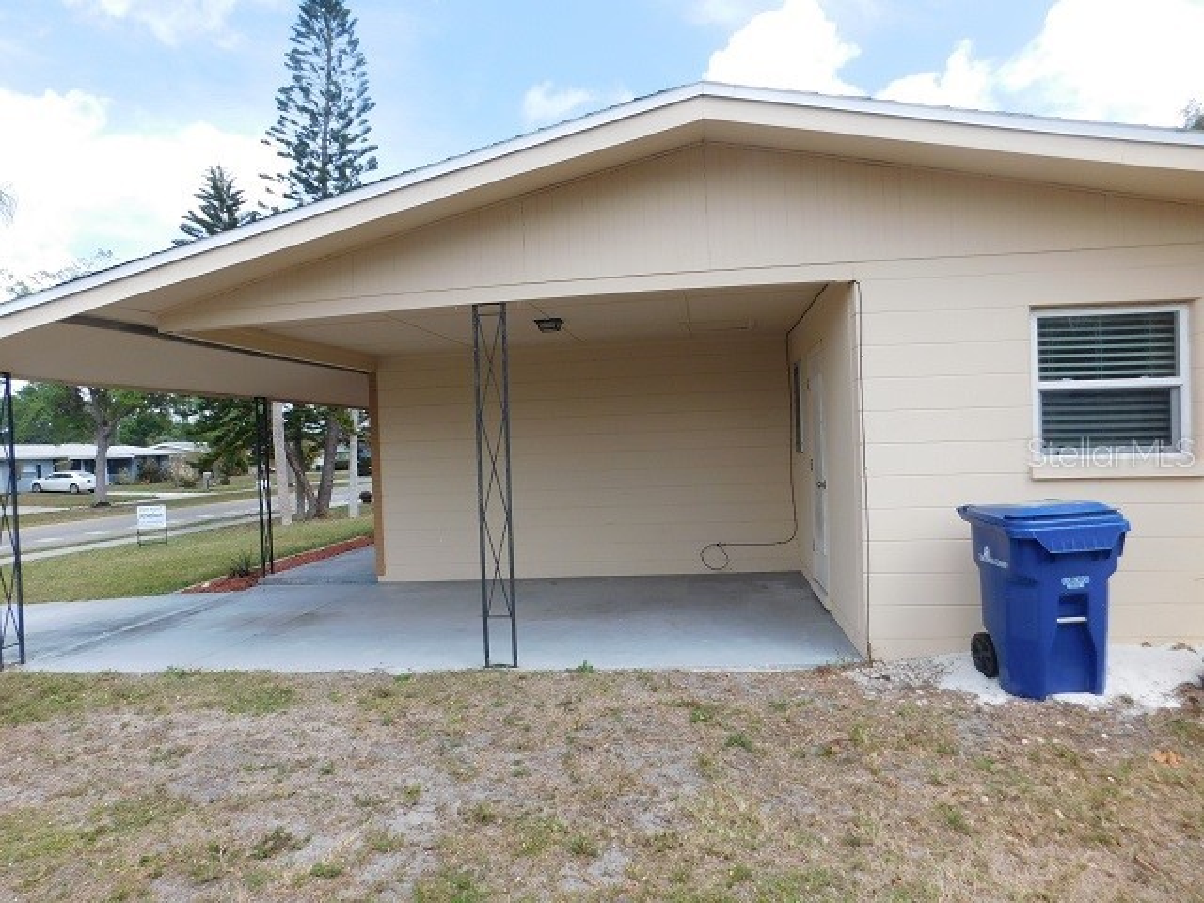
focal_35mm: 23
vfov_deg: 58.9
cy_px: 452
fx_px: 800
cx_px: 602
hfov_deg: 73.9
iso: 125
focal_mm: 4
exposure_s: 1/800
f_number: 3
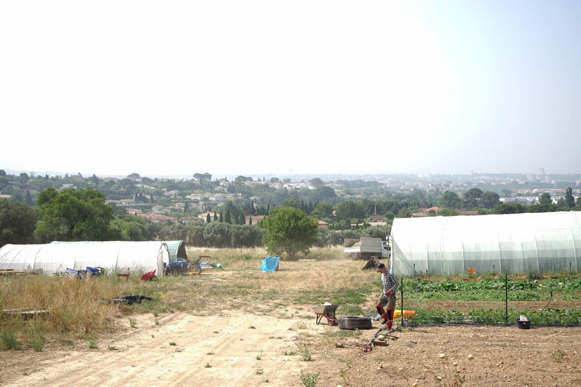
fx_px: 678
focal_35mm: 42
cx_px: 290
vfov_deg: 31.9
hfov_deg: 46.4
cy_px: 194
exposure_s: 1/200
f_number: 6.3
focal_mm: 42
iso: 80
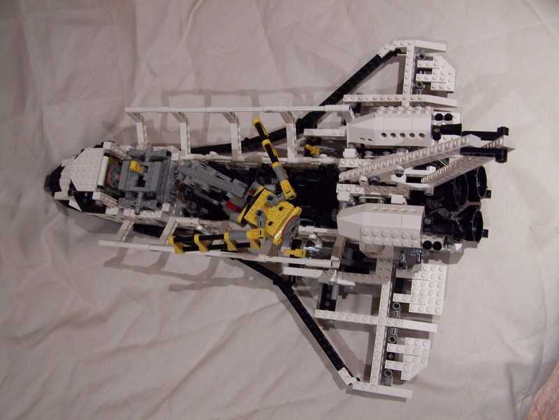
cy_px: 210
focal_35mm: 38
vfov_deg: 37.7
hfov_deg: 49.0
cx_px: 280
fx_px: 614
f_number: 2.8
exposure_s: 1/8
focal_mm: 6.3
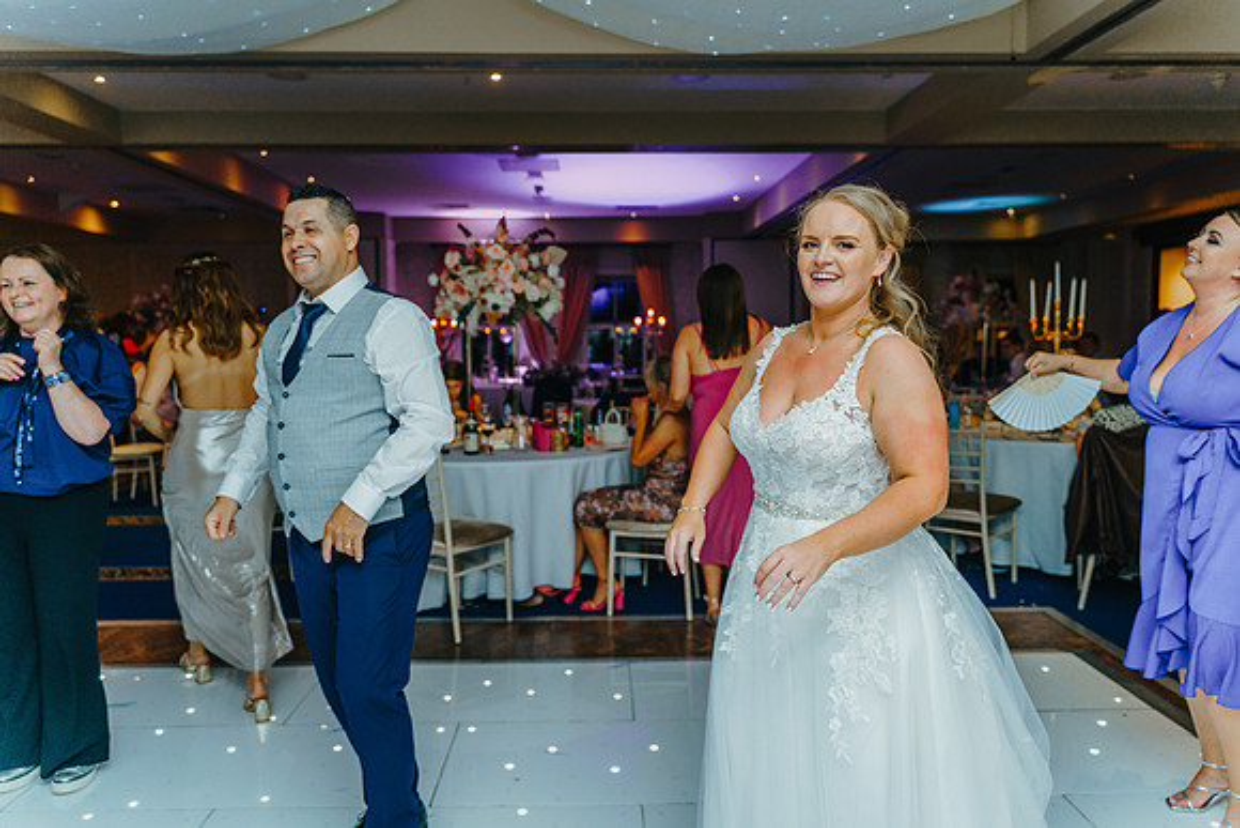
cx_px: 620
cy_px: 414
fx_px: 965
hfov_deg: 65.5
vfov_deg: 46.4
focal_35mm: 28
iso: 1600
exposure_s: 1/200
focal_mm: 28
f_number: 2.8
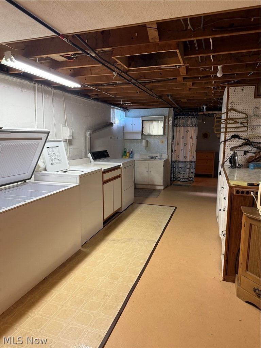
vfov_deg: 71.6
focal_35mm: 24
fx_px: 241
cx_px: 130
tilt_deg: -9.0
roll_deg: -0.5
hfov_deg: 56.8
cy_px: 174
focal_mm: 6.76
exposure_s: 1/60
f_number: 1.78
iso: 250
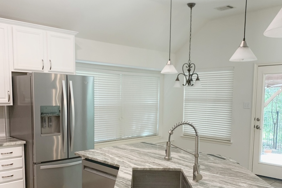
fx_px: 290
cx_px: 139
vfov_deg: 35.4
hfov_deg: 51.9
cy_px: 133
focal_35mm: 37
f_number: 1.8
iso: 100
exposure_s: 1/60
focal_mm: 4.25
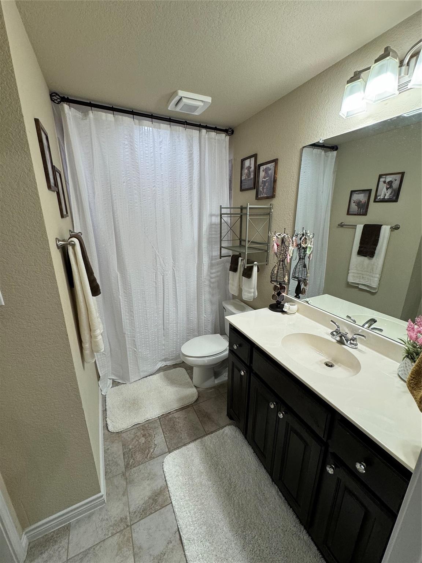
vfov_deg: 102.1
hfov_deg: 85.7
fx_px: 228
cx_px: 211
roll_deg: +0.8
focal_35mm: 14
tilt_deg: -17.0
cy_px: 282
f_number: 2.2
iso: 200
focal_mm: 2.22
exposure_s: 1/120
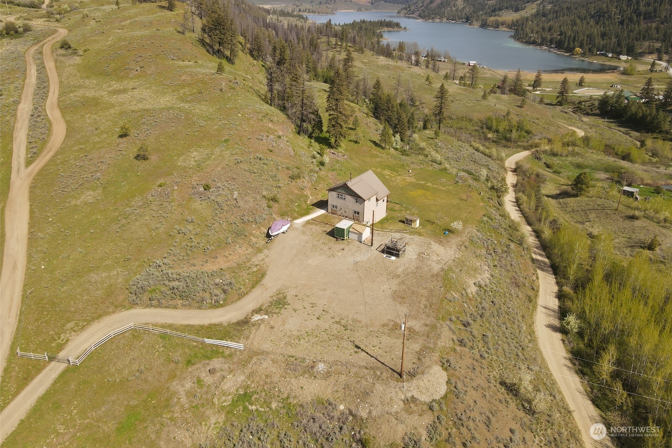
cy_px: 199
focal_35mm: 25
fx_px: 467
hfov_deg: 71.5
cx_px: 336
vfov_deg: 51.2
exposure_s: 1/640
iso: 100
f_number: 2.8
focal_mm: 4.5
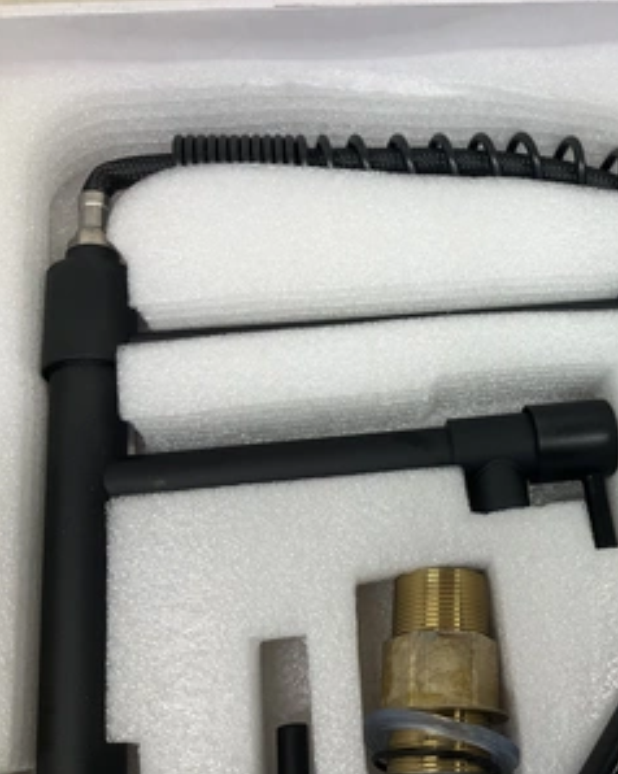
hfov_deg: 37.8
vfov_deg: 48.0
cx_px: 491
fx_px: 870
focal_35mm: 38
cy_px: 387
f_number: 1.8
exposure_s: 1/120
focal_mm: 3
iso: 32
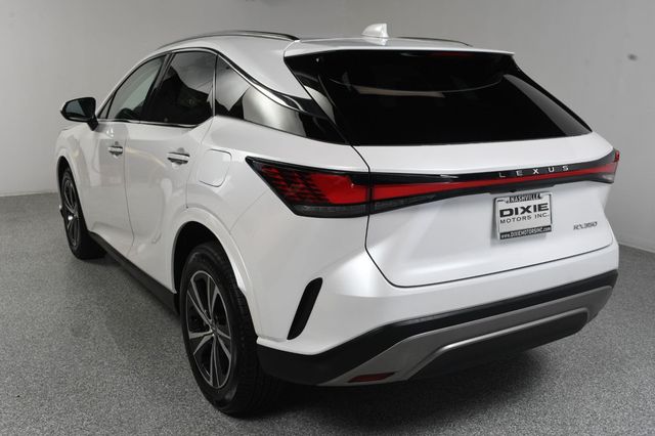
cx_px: 328
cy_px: 218
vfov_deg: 36.8
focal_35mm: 36
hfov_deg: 53.2
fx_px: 655
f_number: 13
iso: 100
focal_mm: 24
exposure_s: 1/160
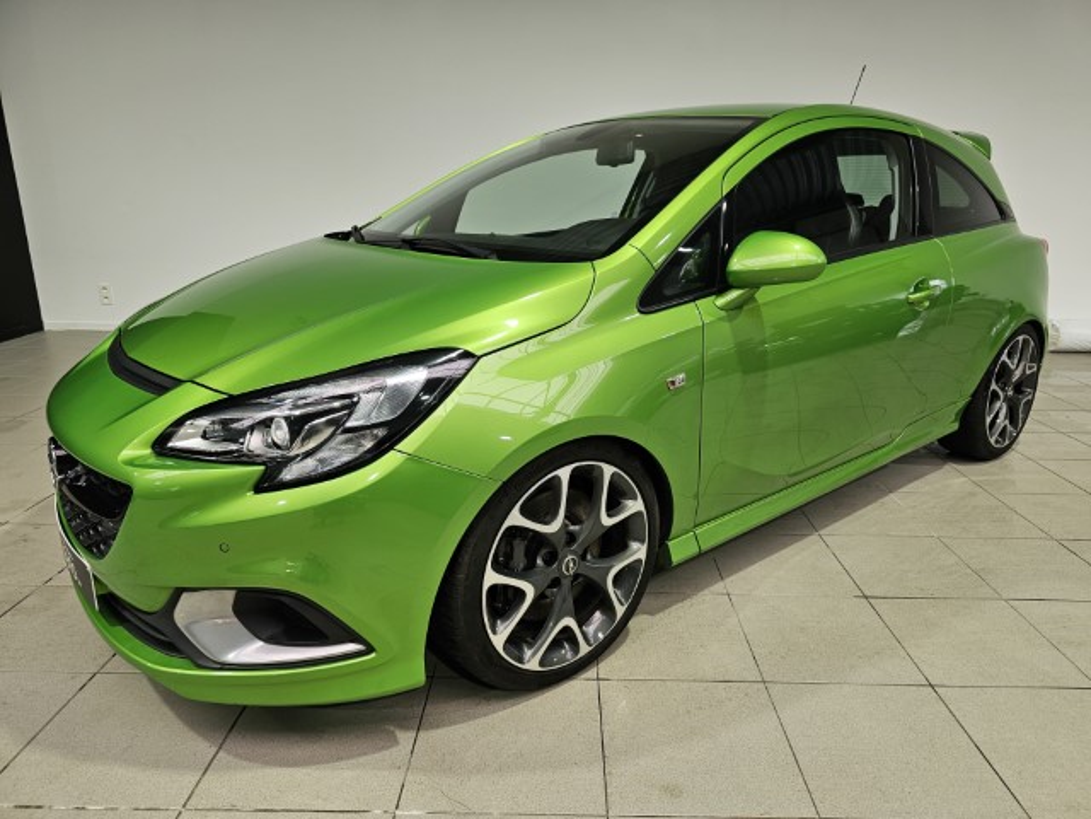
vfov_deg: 58.9
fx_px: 725
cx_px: 546
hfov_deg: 73.9
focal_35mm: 23
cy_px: 410
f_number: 1.7
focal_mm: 6.3
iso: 50
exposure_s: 1/100
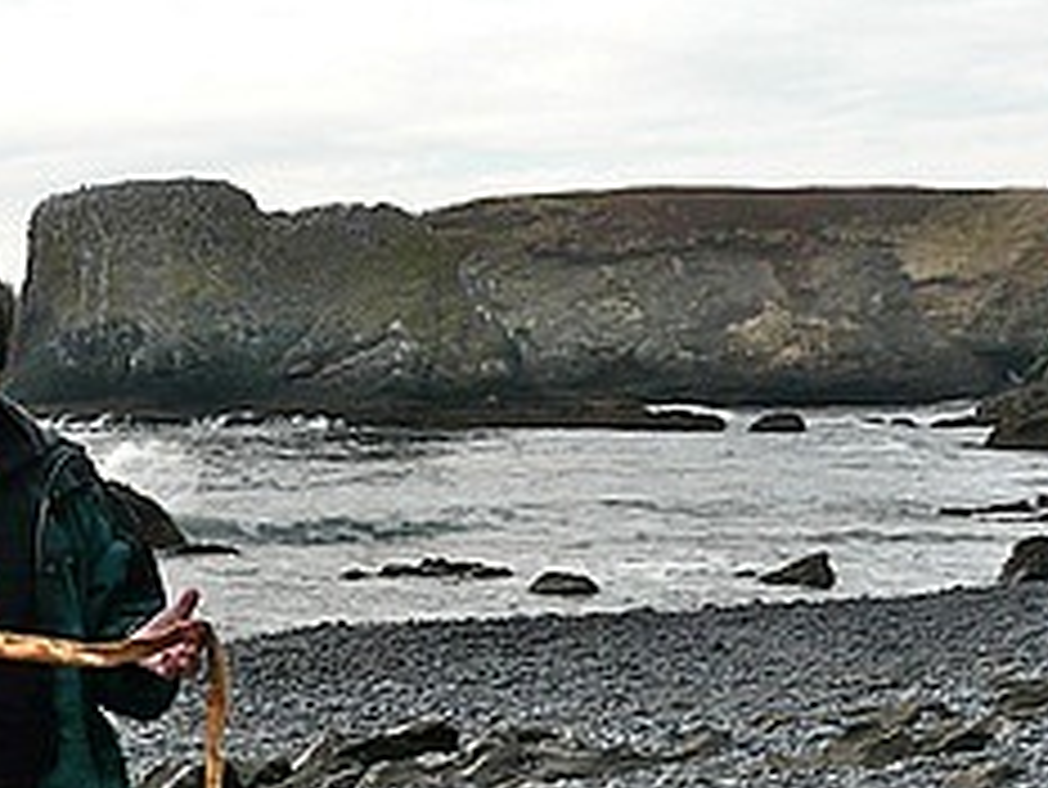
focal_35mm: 66
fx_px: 1999
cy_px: 624
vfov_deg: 22.0
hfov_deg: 27.5
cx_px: -22
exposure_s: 1/200
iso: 100
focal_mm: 4.6
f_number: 4.5
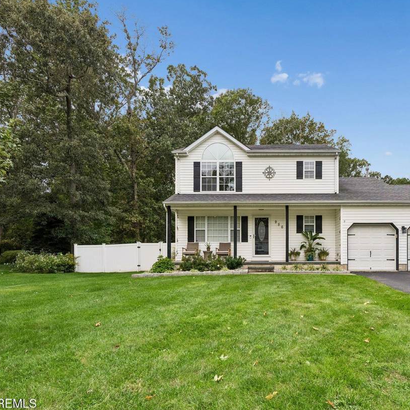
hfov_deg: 73.5
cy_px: 209
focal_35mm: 20
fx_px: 268
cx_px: 258
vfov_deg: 74.8
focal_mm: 15
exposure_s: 1/2500
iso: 1000
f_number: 7.1
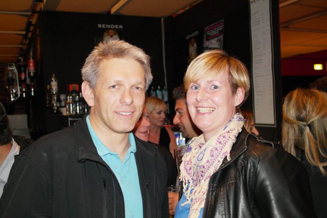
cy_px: 109
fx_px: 363
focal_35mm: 40
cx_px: 164
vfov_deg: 33.4
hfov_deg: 48.4
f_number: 4
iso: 1600
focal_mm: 26
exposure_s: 1/50
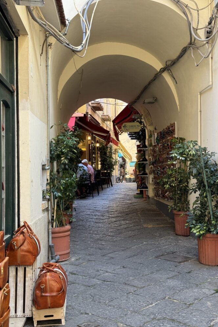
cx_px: 121
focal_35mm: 51
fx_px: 463
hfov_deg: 26.5
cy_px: 162
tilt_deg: +1.9
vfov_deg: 38.9
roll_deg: +1.5
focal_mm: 6.76
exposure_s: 1/121
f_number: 1.78
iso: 80
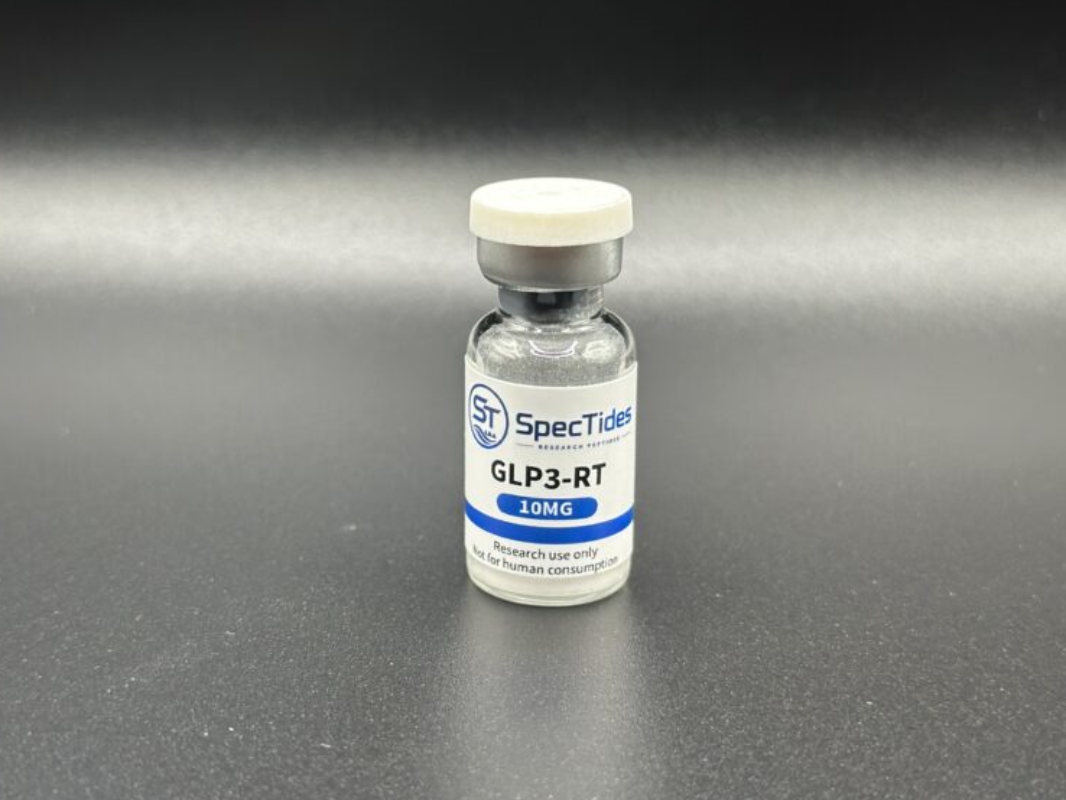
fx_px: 1602
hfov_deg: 36.8
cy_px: 370
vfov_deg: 28.0
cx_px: 559
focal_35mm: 52
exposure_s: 1/99
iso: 80
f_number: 1.78
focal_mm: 6.86
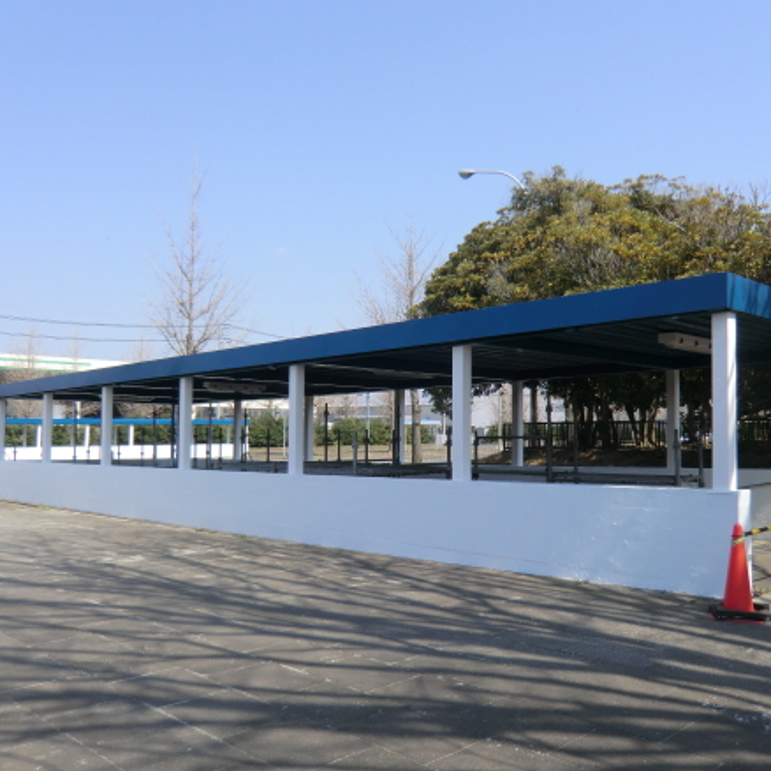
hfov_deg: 52.5
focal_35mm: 31
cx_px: 422
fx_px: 781
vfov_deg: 52.5
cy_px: 394
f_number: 3.2
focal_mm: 4.3
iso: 64
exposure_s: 1/640
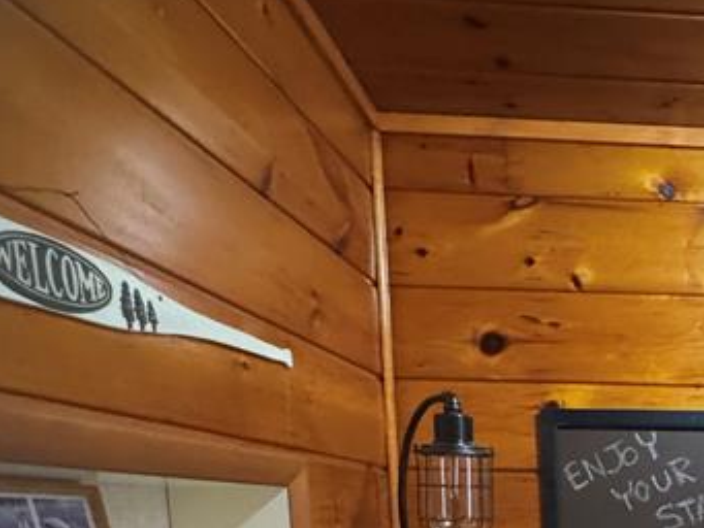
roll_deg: -1.5
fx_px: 854
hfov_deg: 38.5
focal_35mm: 42
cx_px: 739
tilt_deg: -9.8
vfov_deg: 28.8
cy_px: 664
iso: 1000
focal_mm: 2.22
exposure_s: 1/40
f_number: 2.2
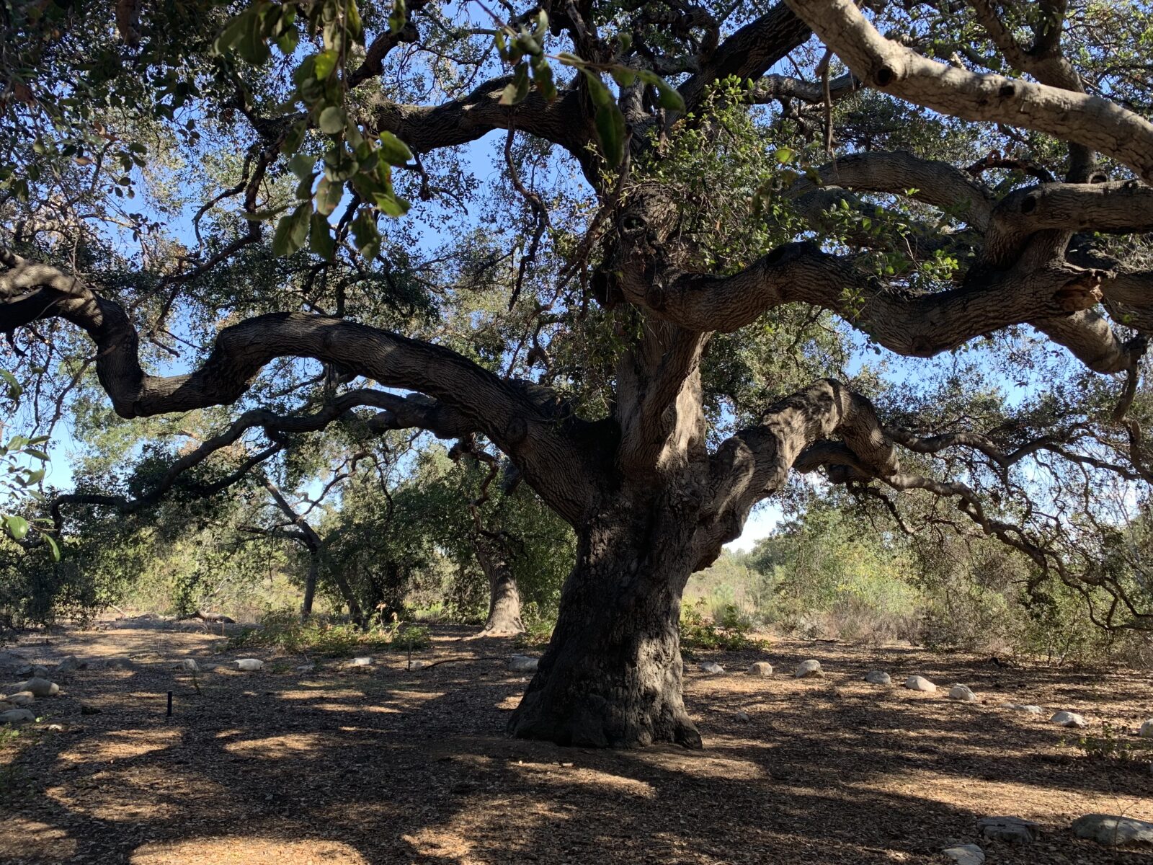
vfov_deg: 53.1
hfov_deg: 67.3
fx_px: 866
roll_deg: +0.3
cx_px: 576
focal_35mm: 26
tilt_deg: +8.7
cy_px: 432
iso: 25
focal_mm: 4.25
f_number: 1.8
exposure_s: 1/192
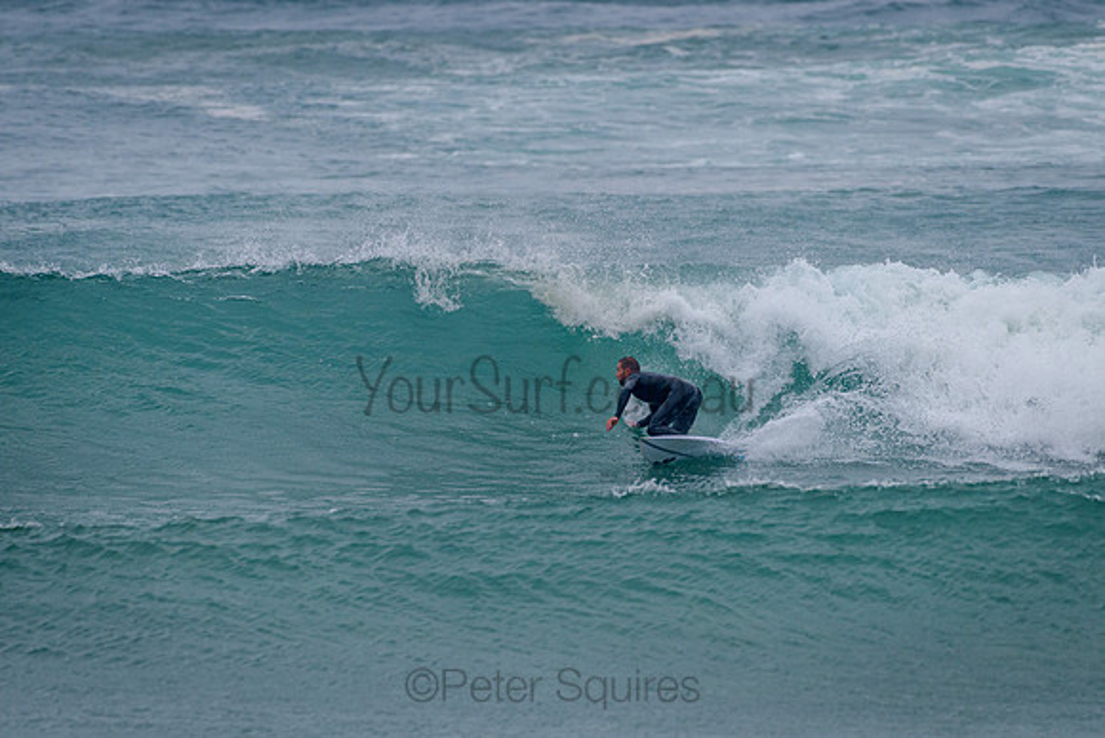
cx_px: 552
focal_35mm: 613
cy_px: 369
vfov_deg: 2.2
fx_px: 18805
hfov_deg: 3.4
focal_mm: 500
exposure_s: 1/2000
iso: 640
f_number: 5.6
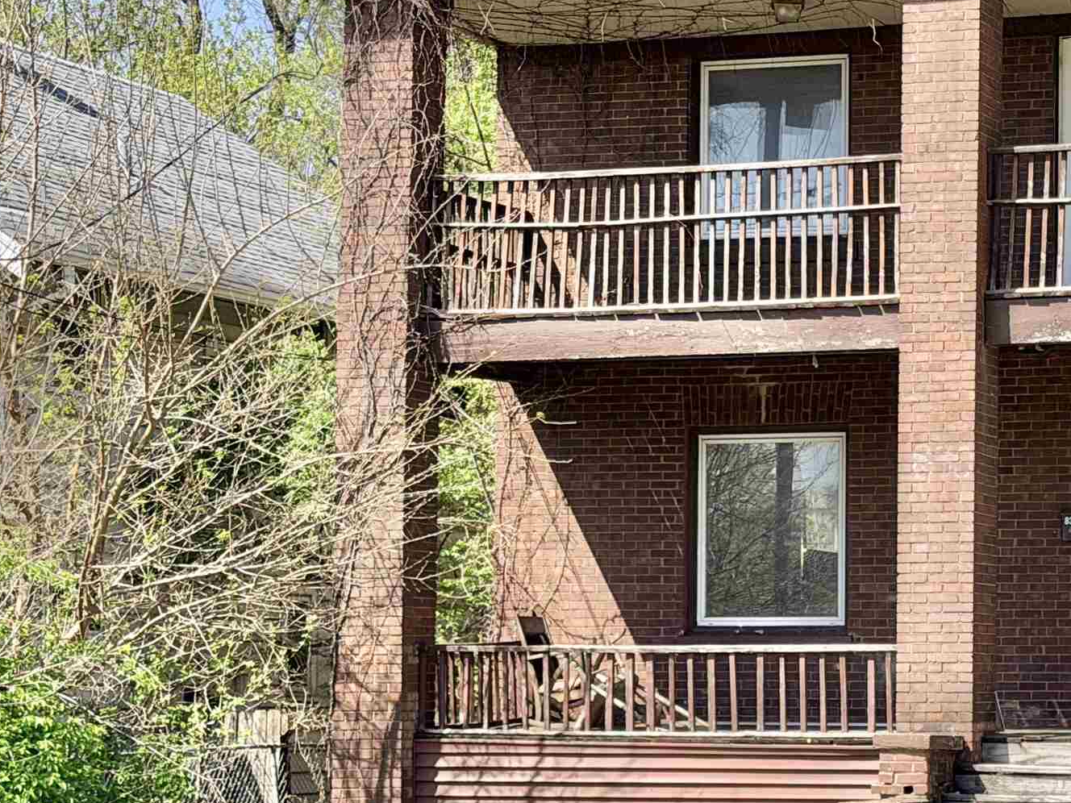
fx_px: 3434
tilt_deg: +1.2
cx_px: 956
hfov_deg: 17.5
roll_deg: +0.4
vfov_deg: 13.3
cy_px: 606
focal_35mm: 111
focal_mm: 6.76
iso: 64
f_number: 1.78
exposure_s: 1/3096
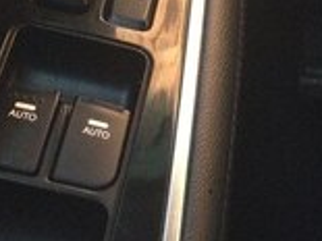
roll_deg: -0.8
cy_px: -71
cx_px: 235
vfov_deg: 15.2
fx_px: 864
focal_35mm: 93
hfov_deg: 21.0
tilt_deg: -22.1
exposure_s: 1/20
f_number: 2.2
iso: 320
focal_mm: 4.15
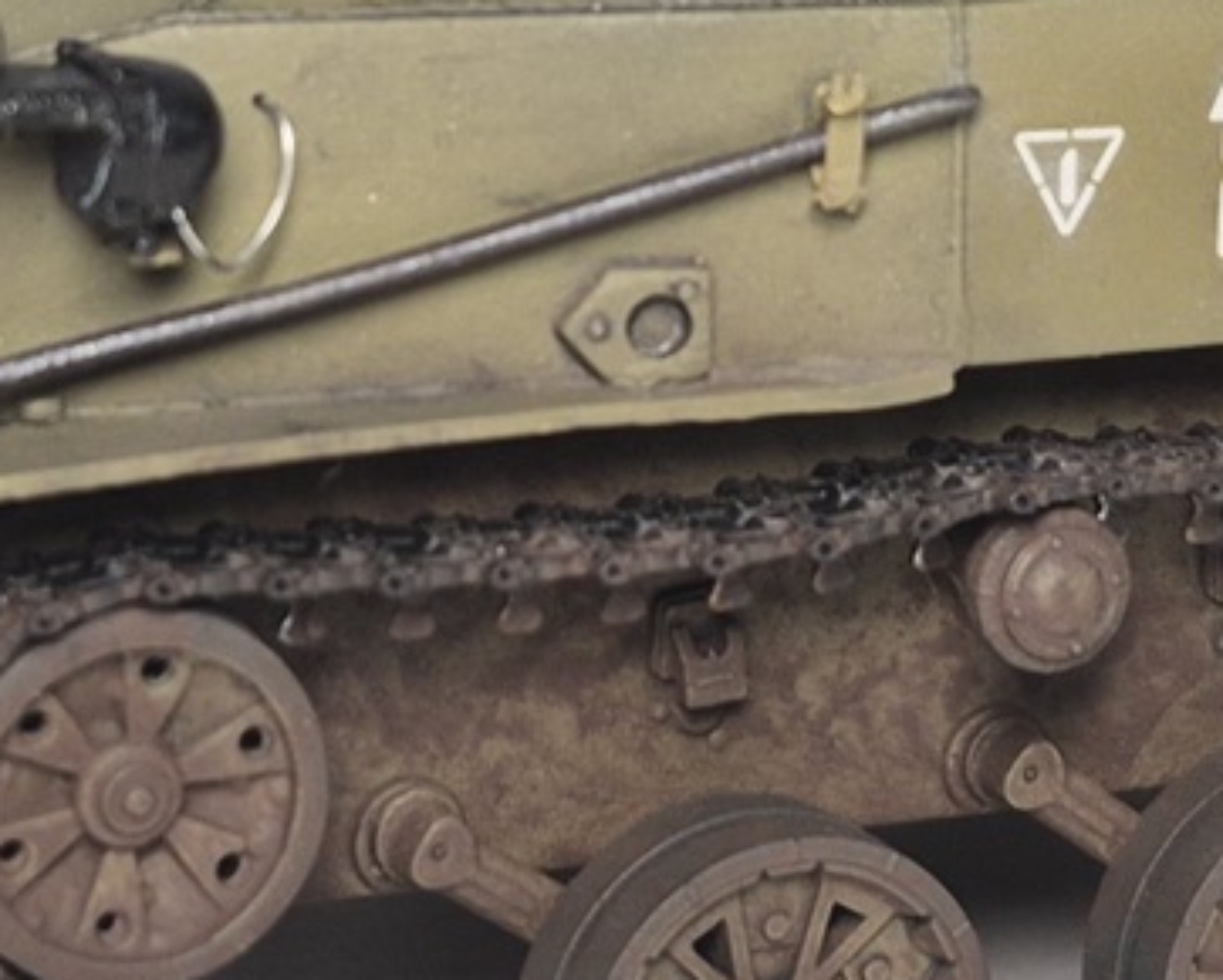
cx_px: 659
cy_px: 189
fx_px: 4491
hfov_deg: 15.5
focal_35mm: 124
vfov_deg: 12.4
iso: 32
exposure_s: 1/120
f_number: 1.8
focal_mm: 5.4
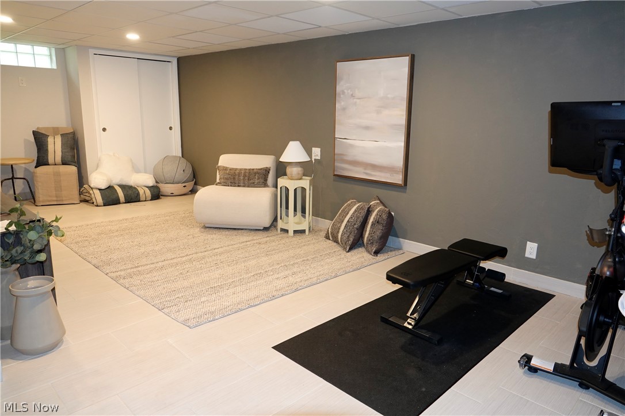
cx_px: 312
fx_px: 417
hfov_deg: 73.7
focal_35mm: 24
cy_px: 208
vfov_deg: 53.1
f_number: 2.4
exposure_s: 1/30
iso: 400
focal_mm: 8.8
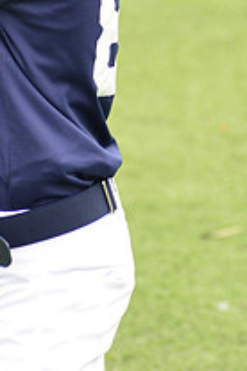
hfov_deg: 2.9
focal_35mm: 477
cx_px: 40
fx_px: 4909
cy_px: -127
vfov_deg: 4.3
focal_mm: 170
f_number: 8
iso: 250
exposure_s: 1/200
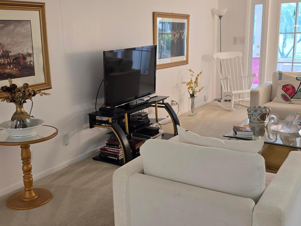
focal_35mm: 39
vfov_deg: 36.8
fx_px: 339
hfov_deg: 47.8
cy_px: 109
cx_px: 136
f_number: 1.7
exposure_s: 1/120
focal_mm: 6.3
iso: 200
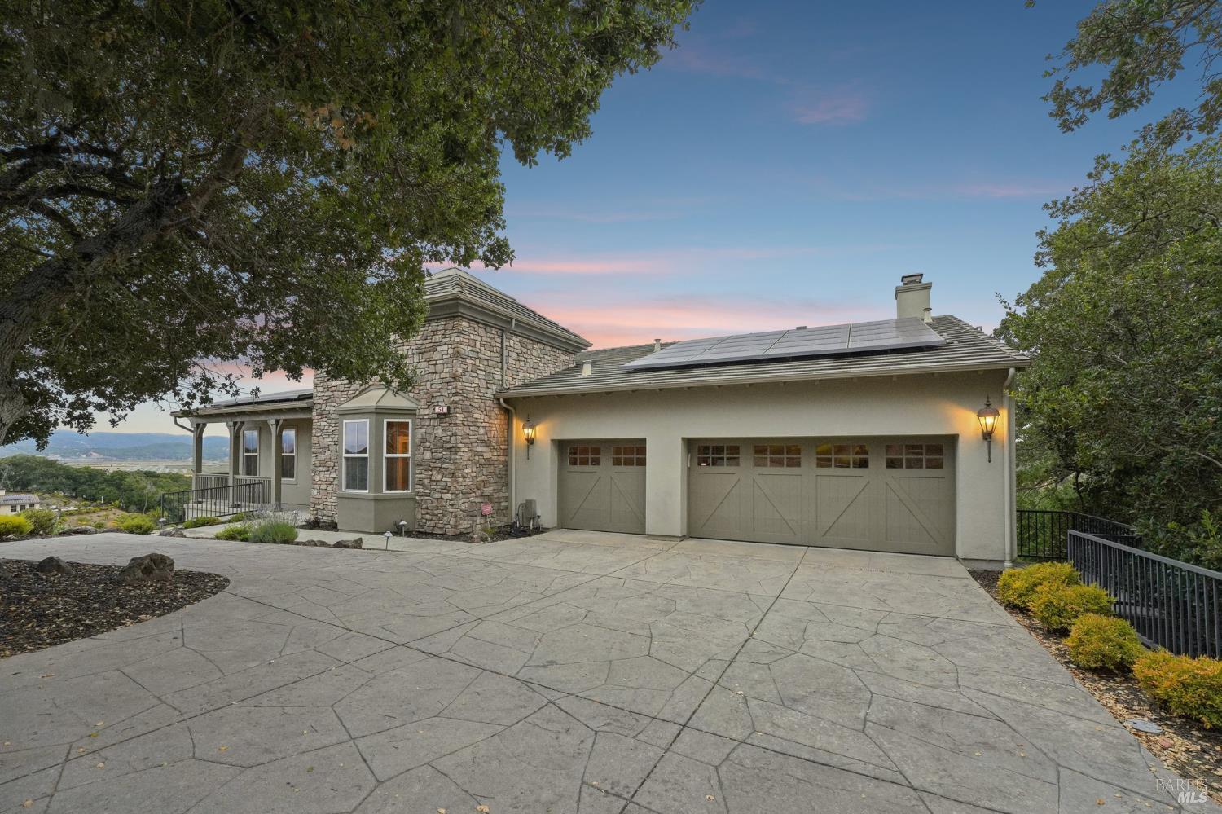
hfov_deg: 104.3
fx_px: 475
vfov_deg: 81.2
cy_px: 407
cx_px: 611
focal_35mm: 14
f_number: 9
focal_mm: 14
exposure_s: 1/60
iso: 500
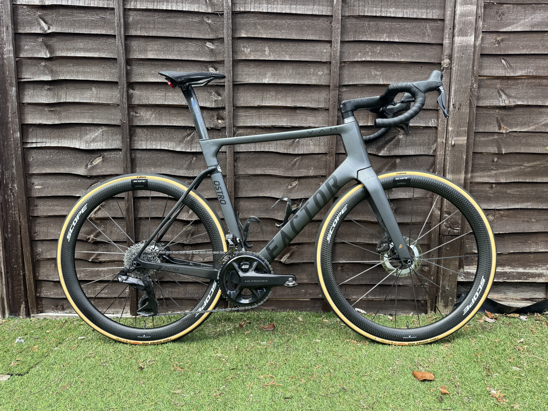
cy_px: 206
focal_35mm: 24
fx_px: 380
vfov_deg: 56.8
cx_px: 274
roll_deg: +0.4
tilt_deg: -7.0
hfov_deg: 71.6
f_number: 1.78
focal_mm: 6.76
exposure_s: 1/349
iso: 80
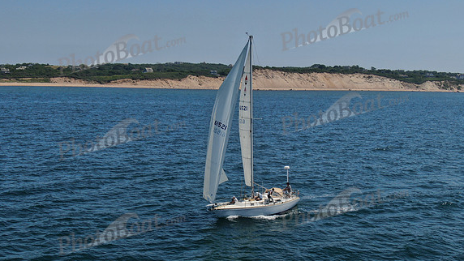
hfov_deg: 39.2
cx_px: 234
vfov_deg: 22.6
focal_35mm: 53
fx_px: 652
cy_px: 171
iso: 100
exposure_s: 1/1600
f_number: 3.8
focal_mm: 8.6
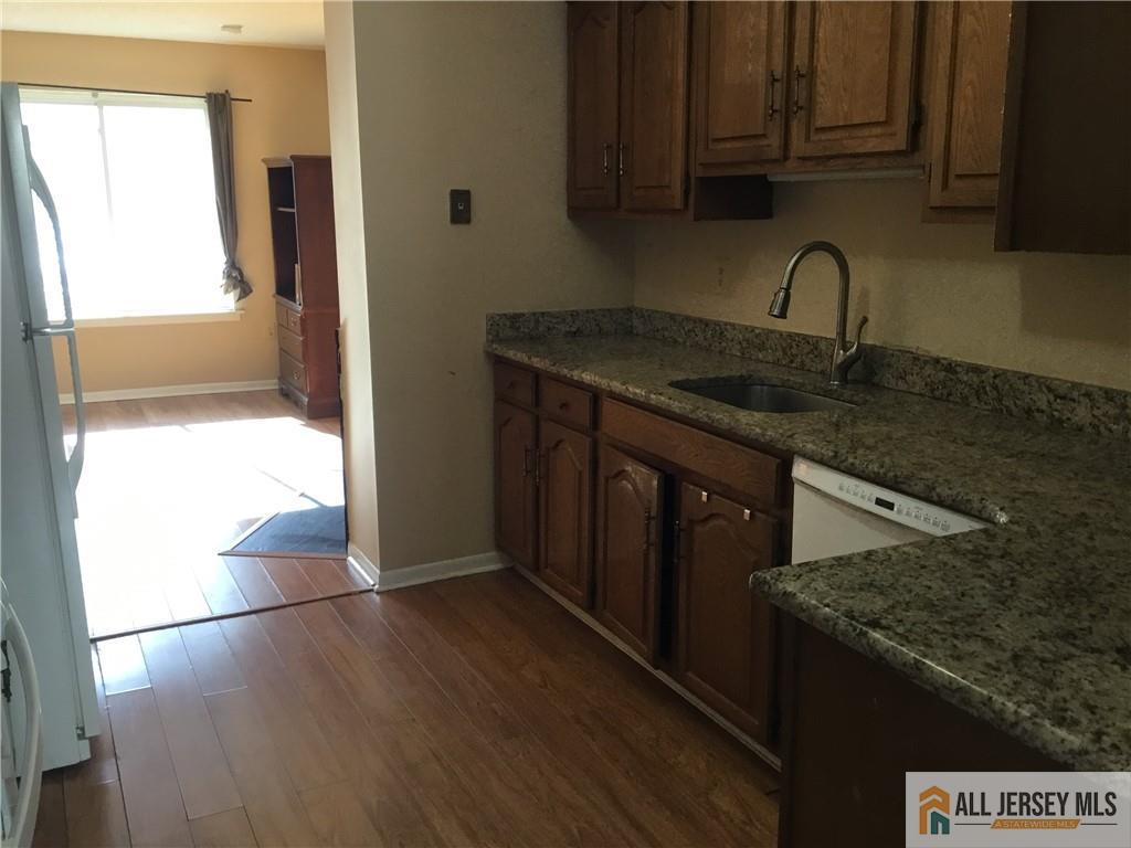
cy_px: 424
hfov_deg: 58.4
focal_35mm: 31
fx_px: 1013
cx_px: 566
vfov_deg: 45.4
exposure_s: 1/30
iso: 40
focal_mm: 3.3
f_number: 2.4
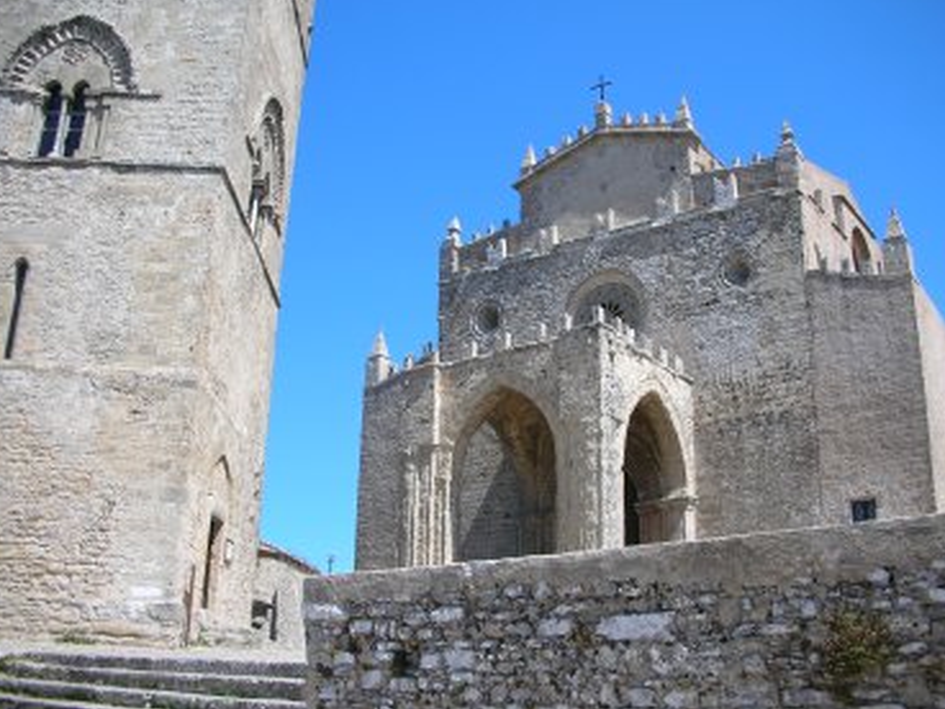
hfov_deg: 49.0
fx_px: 1037
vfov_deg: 37.7
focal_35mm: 38
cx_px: 475
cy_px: 326
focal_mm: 5.8
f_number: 8.5
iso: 50
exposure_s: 1/71
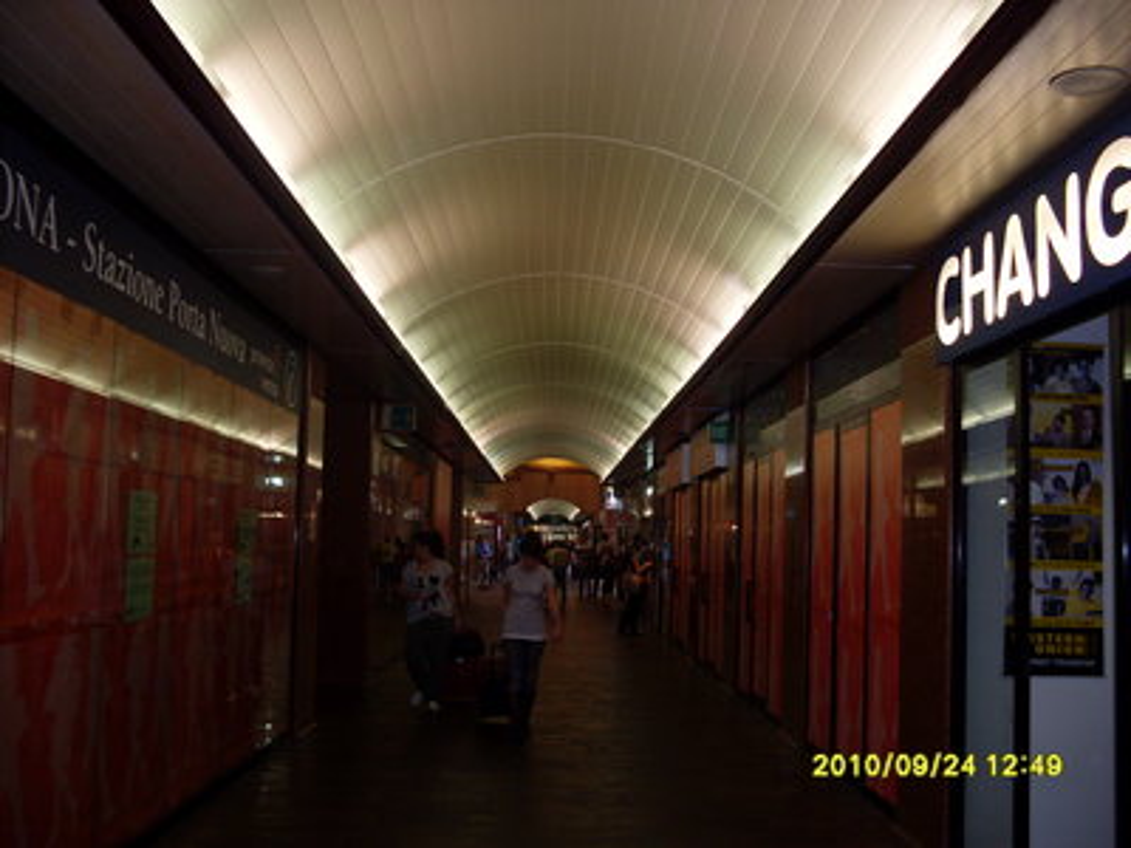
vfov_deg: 37.7
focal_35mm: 38
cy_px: 424
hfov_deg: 49.0
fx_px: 1242
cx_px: 566
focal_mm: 6.3
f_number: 2.8
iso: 100
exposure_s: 1/45
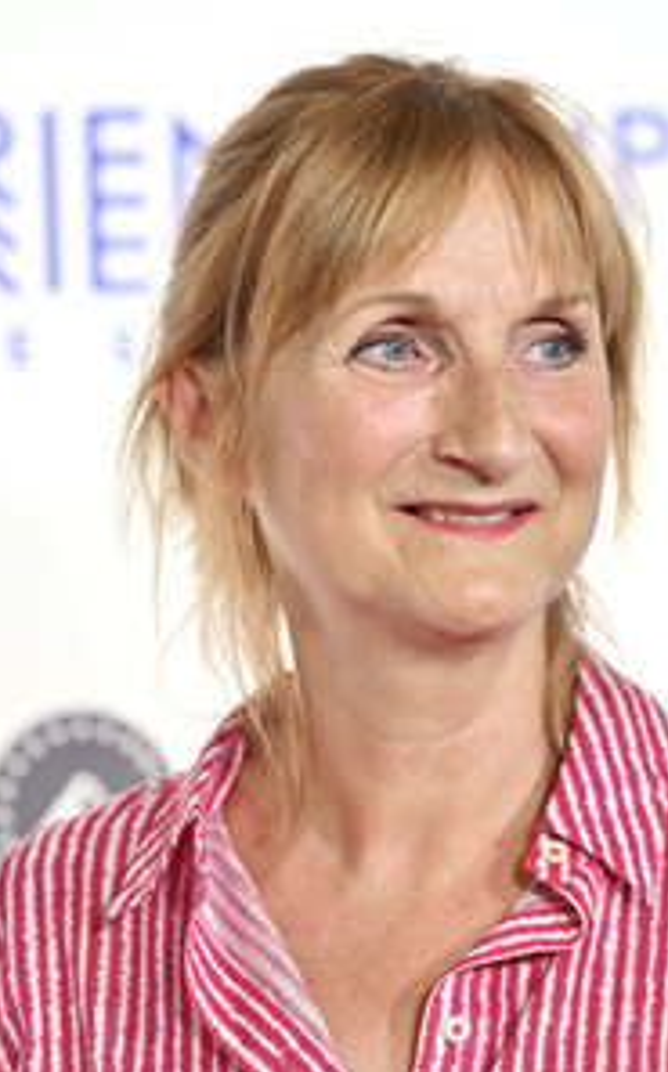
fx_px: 6103
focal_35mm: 209
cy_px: 538
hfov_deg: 6.3
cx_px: 450
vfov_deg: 10.0
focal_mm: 135
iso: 400
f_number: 2.8
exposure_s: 1/320
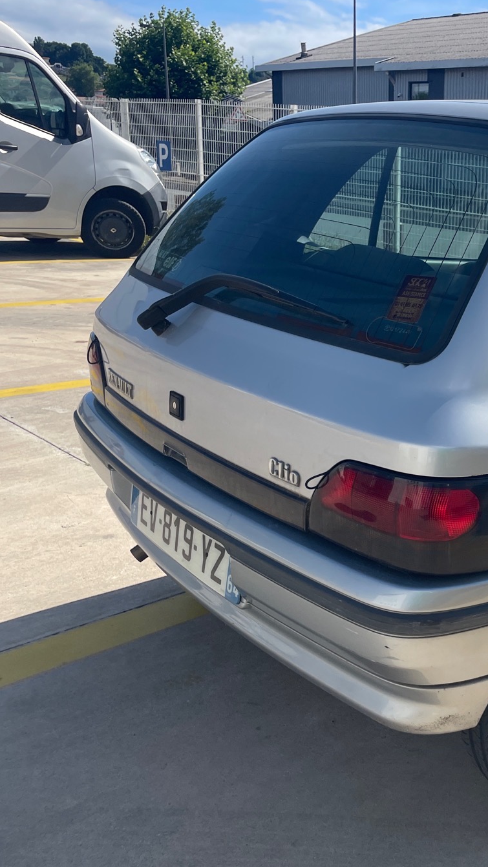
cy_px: 434
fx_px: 874
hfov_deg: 28.5
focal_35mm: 38
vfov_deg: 52.8
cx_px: 529
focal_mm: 4.2
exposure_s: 1/3300
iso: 32
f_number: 1.6
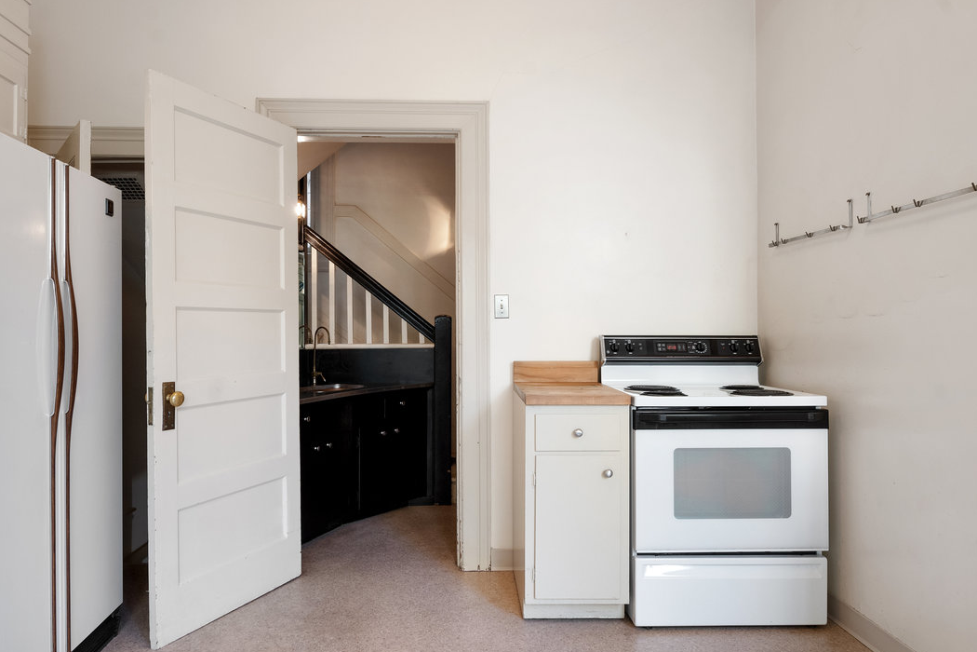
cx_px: 475
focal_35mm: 24
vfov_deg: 53.1
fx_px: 651
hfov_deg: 73.7
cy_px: 330
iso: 800
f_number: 8
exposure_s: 1/6
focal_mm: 14
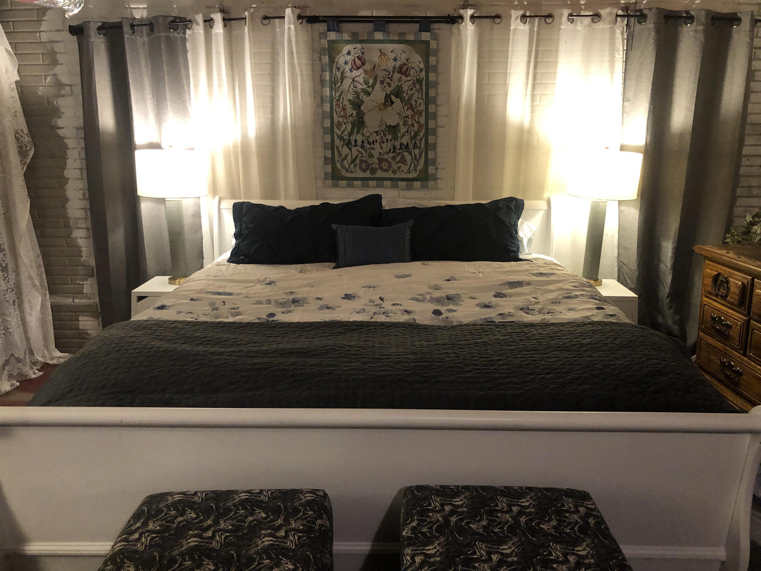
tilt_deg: -14.3
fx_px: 616
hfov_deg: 63.4
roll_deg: -0.1
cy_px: 286
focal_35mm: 28
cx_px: 380
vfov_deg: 49.7
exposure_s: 1/15
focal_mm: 3.99
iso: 100
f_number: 1.8
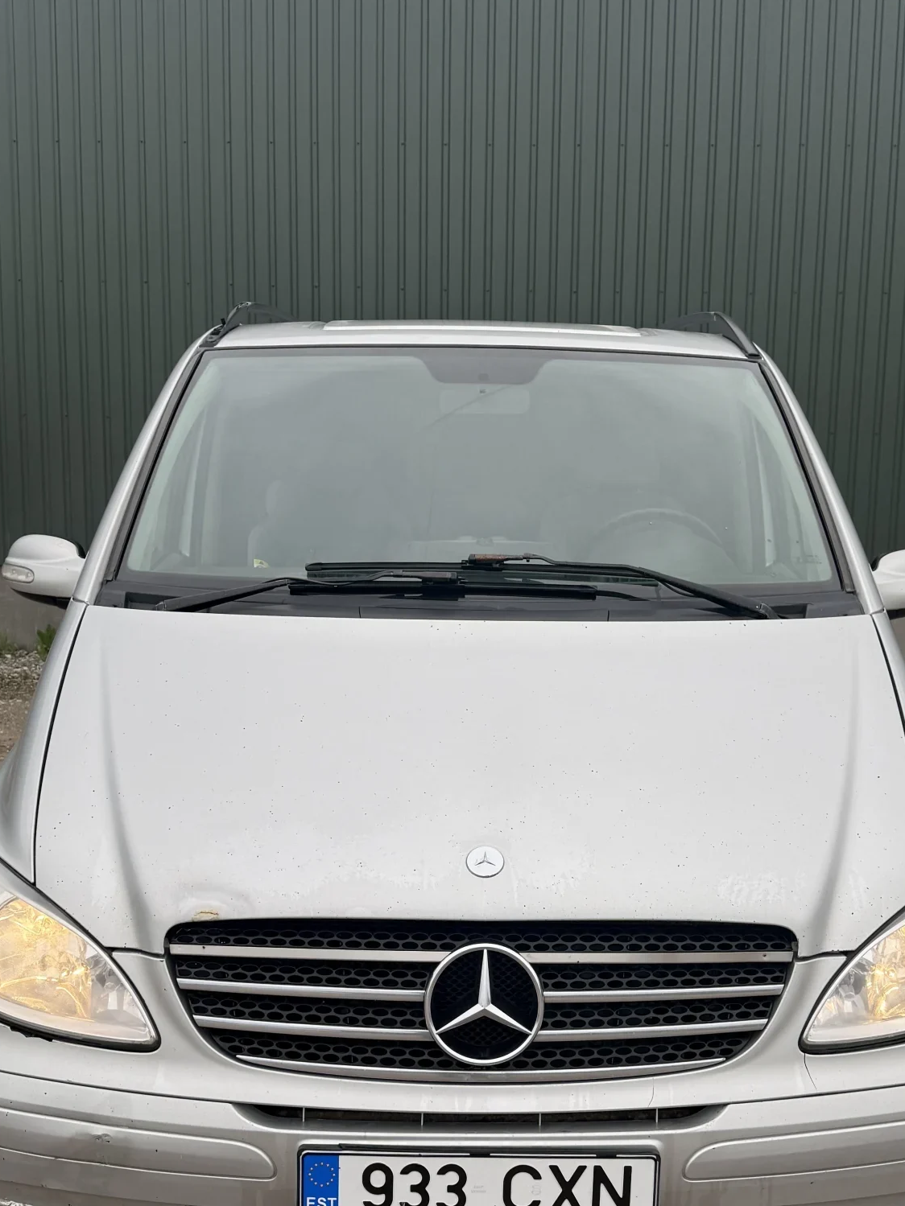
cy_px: 665
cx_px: 516
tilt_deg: -8.3
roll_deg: -1.2
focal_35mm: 41
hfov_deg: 35.1
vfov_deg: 45.7
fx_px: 1429
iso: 80
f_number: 1.78
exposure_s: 1/1091
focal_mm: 6.76
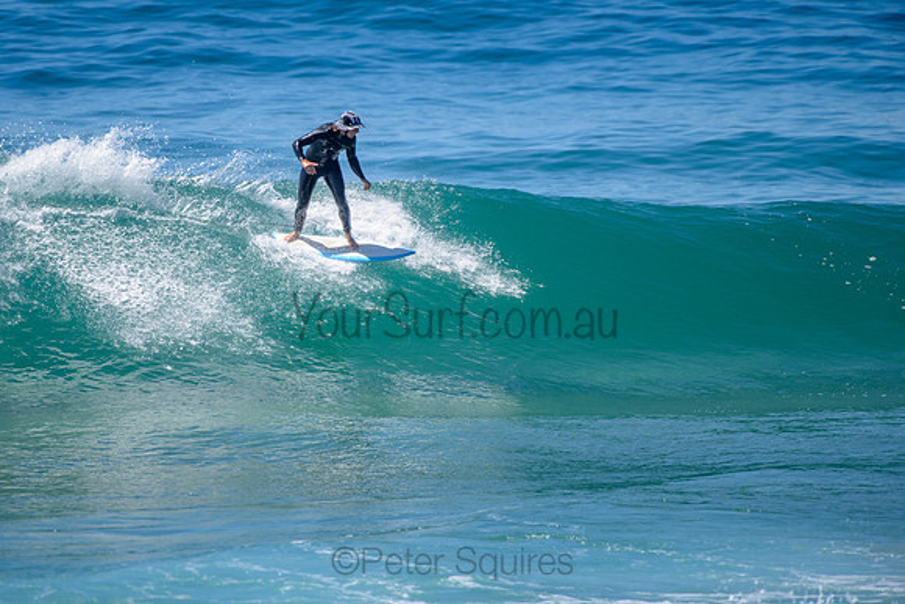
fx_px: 15408
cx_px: 350
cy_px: 252
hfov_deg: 3.4
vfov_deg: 2.2
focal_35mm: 613
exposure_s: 1/2000
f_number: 5.6
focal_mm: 500
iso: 160
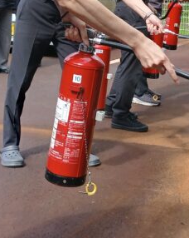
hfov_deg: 16.8
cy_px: 25
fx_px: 638
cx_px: 142
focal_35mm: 91
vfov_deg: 20.6
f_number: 1.8
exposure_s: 1/282
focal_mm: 3.86
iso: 20
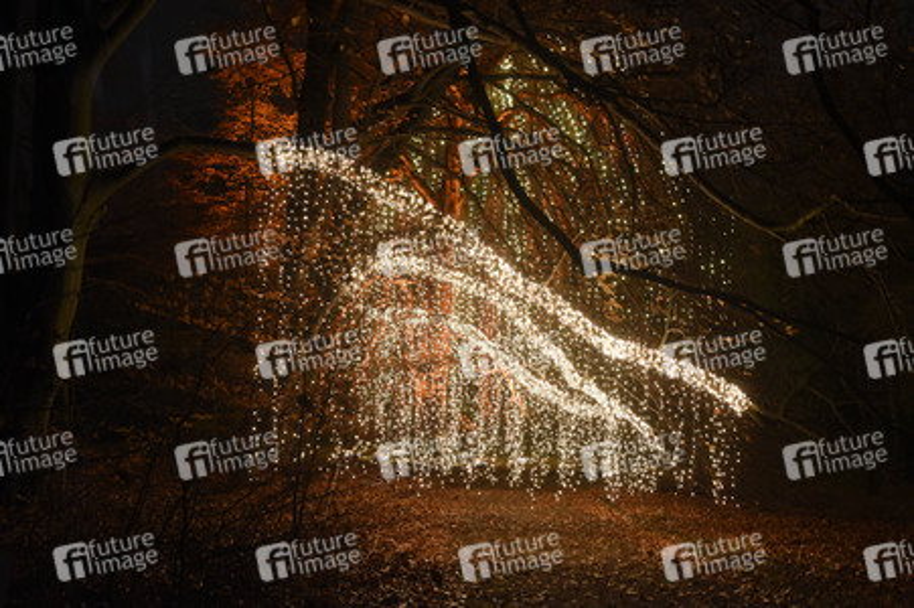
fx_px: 1142
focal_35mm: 45
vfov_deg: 29.8
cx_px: 457
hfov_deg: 43.6
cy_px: 304
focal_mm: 45
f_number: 5.6
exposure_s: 1/13
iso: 3200
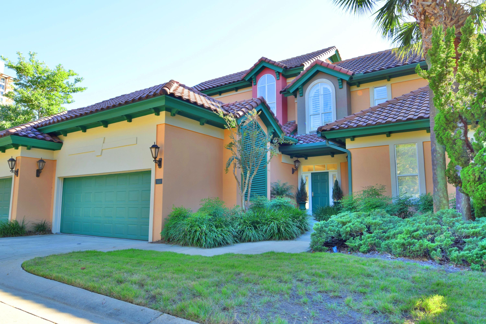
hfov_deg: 70.4
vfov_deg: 50.4
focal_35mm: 26
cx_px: 243
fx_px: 344
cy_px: 162
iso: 200
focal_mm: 17
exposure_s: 1/50
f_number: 7.1
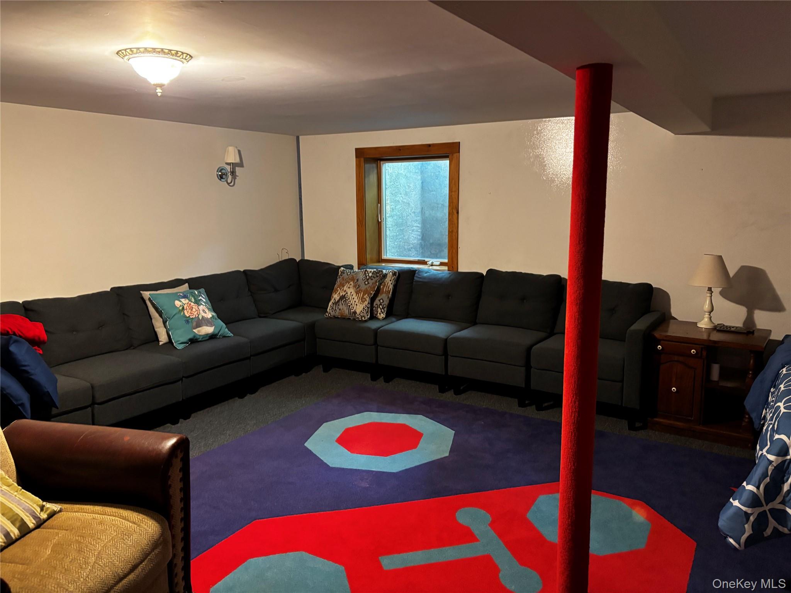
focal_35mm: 26
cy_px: 296
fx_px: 594
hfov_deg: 67.3
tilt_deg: -7.8
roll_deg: +0.3
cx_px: 396
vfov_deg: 53.1
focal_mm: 5.96
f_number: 1.6
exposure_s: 1/30
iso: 500
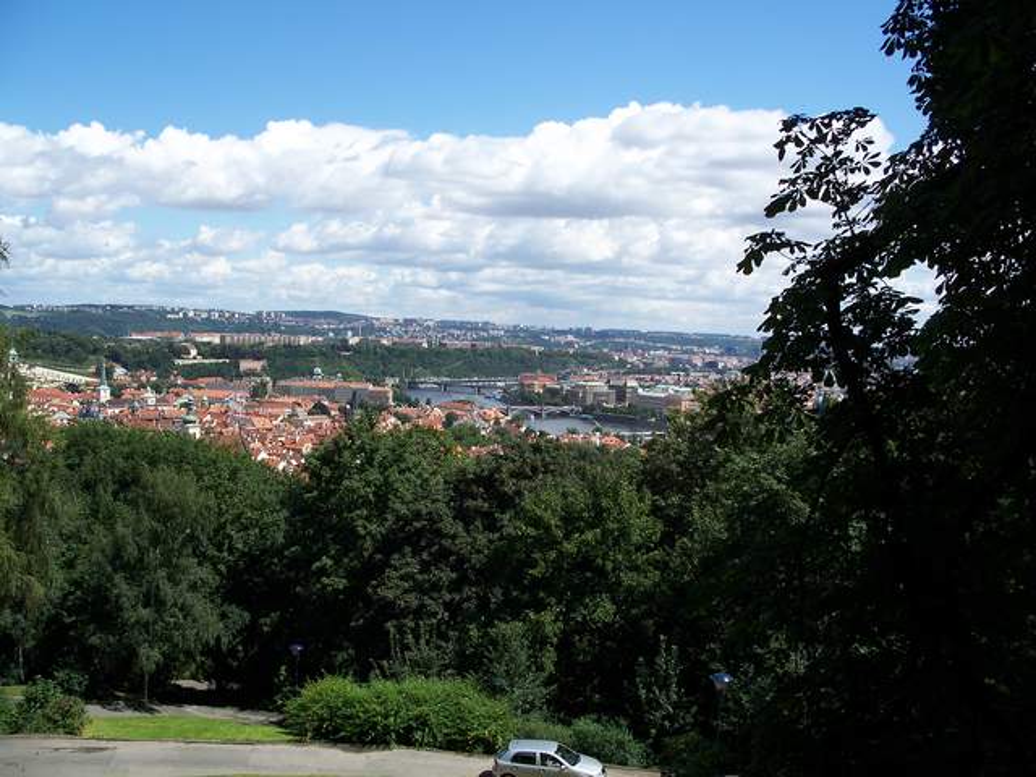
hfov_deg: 50.1
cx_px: 518
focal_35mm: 37
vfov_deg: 38.7
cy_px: 388
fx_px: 1107
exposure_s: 1/500
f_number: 4
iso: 64
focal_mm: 7.8
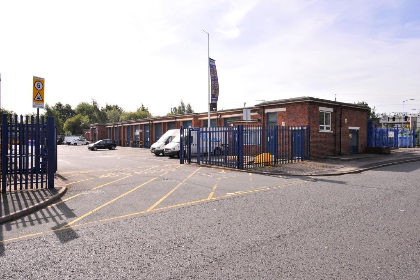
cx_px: 210
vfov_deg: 53.1
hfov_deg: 73.8
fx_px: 280
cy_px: 140
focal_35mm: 24
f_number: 8
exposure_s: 1/400
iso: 200
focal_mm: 24
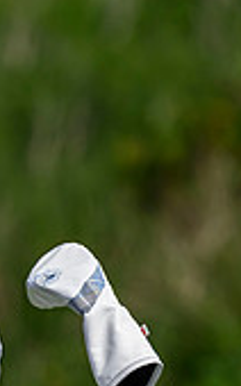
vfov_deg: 1.1
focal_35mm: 1968
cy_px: 444
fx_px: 20717
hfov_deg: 0.7
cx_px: -399
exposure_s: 1/5000
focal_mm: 400
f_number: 4.5
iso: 500
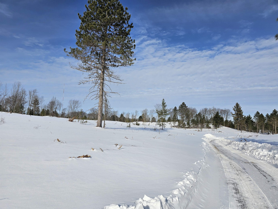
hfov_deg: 73.9
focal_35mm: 23
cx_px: 139
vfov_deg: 58.9
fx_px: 185
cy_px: 104
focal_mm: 6.3
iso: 10
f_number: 1.7
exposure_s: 1/1513
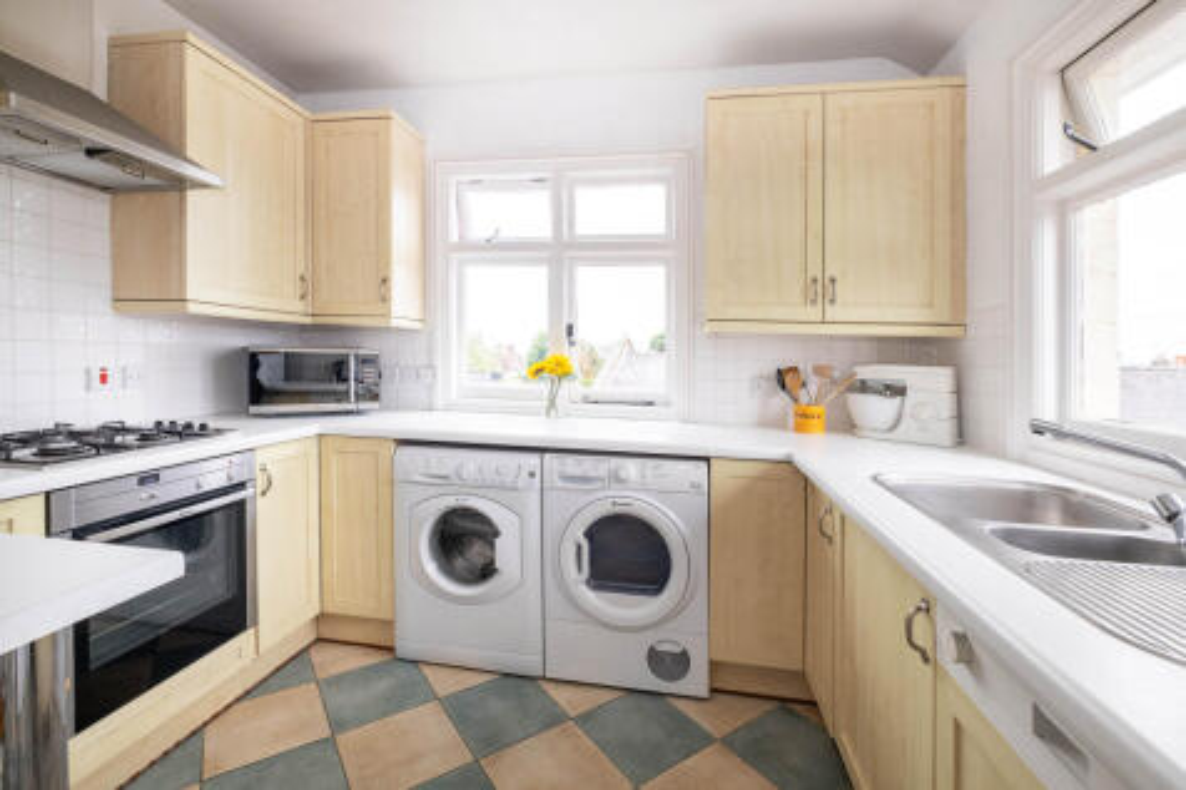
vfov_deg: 77.3
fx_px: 494
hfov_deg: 100.4
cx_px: 593
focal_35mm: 15
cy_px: 395
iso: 500
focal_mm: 10
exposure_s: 1/60
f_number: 6.4
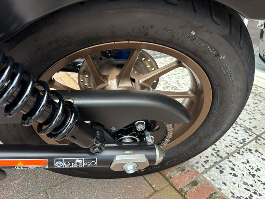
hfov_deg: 67.3
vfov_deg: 53.1
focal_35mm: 26
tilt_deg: -30.3
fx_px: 199
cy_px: 100
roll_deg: -3.2
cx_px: 132
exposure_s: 1/121
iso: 80
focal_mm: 5.96
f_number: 1.6
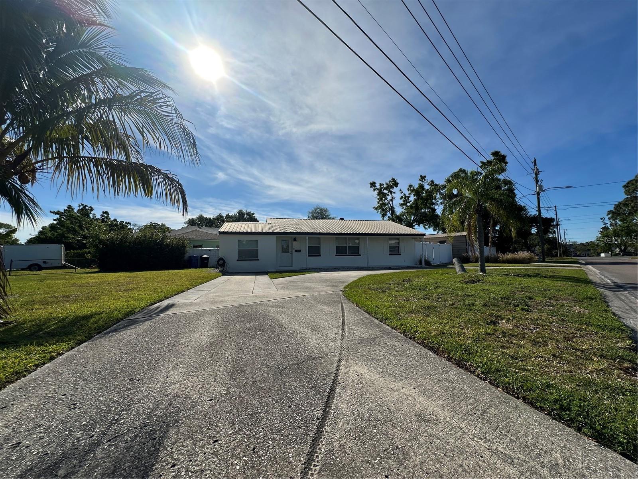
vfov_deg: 85.7
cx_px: 319
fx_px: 258
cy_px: 240
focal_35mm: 14
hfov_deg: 102.1
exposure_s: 1/4651
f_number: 2.2
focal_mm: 2.22
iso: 50
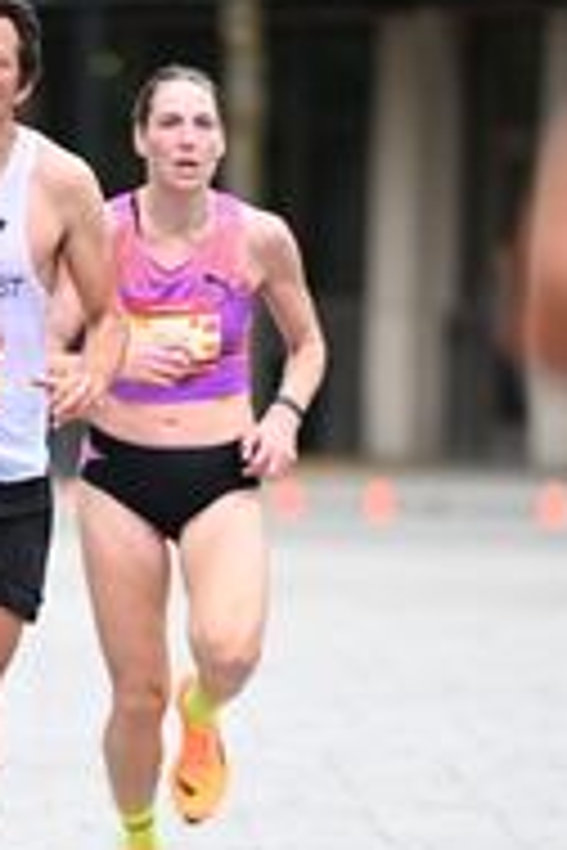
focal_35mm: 523
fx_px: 12355
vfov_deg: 3.9
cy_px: 706
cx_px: 151
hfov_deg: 2.6
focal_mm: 180
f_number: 2.8
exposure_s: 1/1000
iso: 1600
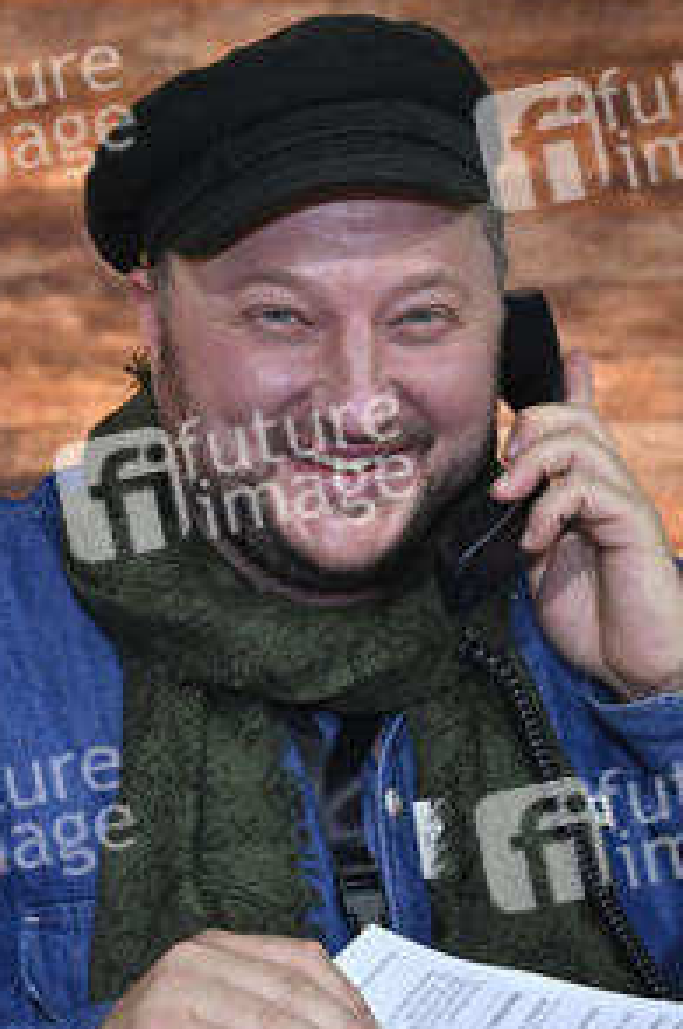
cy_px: 654
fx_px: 1399
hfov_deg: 27.4
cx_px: 336
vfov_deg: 40.1
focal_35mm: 49
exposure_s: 1/200
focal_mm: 36
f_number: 4
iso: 1000
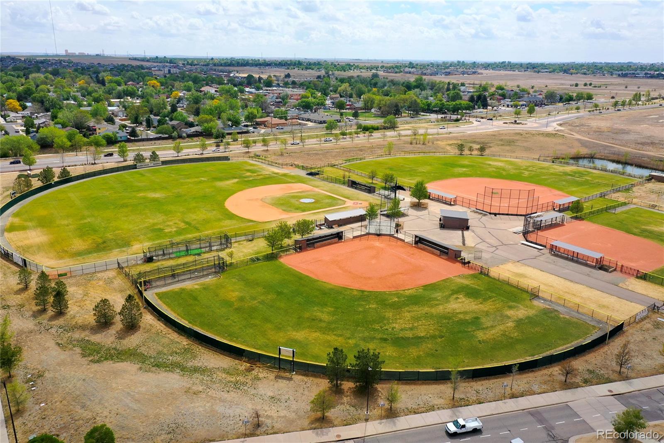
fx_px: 516
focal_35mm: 28
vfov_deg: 46.4
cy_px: 222
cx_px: 332
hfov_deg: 65.5
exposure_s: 1/640
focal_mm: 10.26
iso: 100
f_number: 6.3
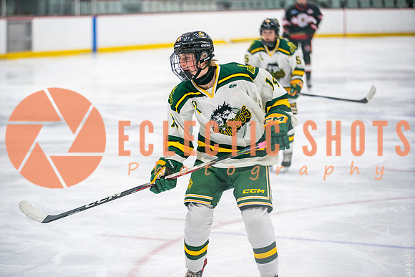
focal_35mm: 130
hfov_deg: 15.8
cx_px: 208
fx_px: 1499
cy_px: 138
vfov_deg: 10.6
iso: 1000
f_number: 2.8
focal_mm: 130
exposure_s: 1/640
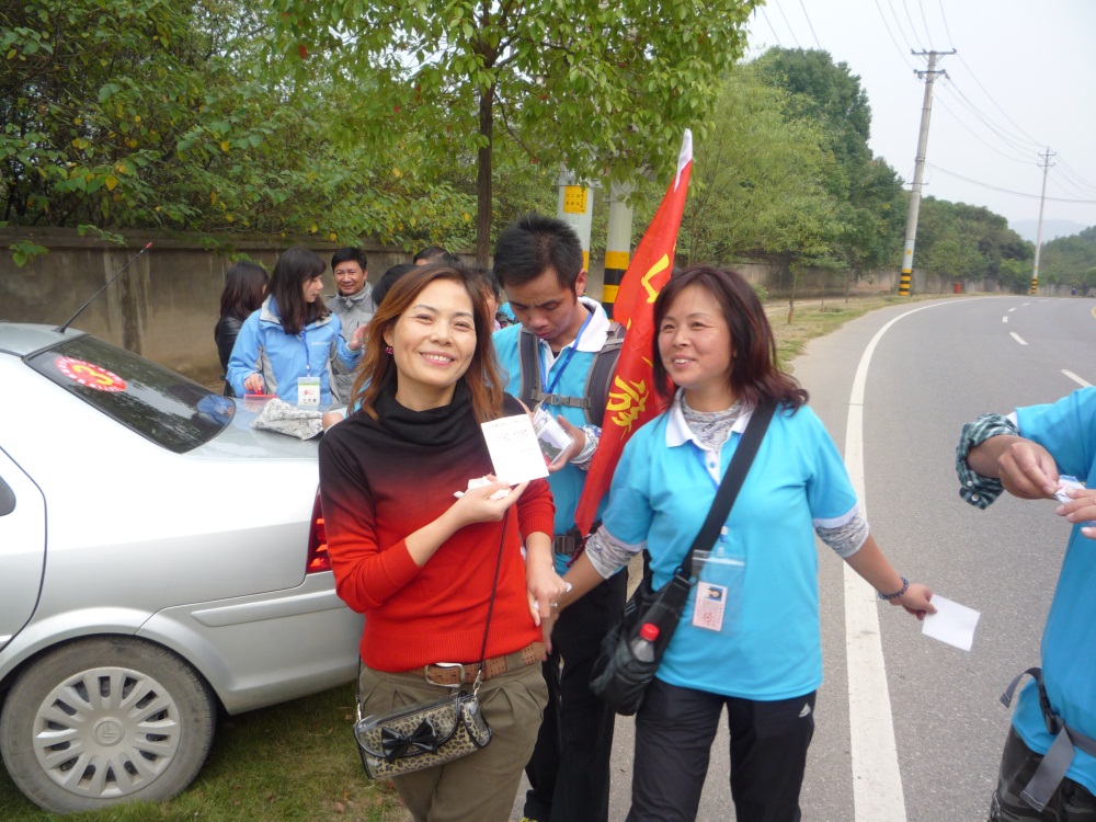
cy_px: 411
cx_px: 548
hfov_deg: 60.0
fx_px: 950
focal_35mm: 30
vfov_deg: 46.8
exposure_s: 1/125
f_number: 4
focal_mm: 5.2
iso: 100
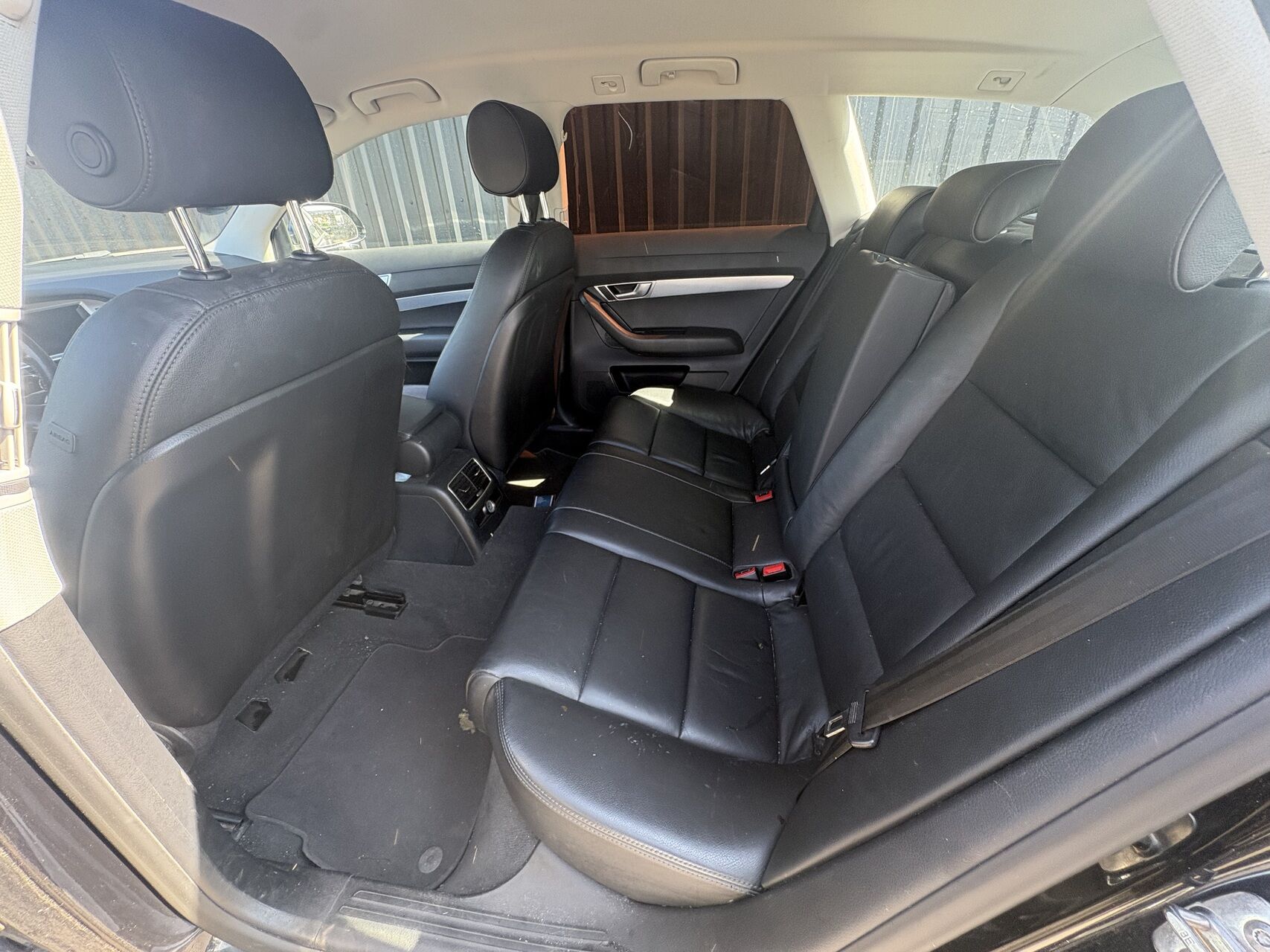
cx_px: 635
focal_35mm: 14
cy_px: 476
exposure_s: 1/99
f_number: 2.2
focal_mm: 2.22
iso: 200
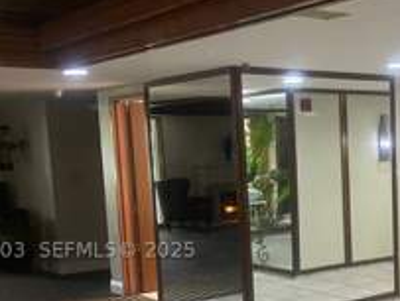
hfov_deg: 30.8
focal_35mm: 59
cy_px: 250
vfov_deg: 24.4
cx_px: 376
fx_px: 683
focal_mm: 5.1
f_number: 1.6
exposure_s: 1/60
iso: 500
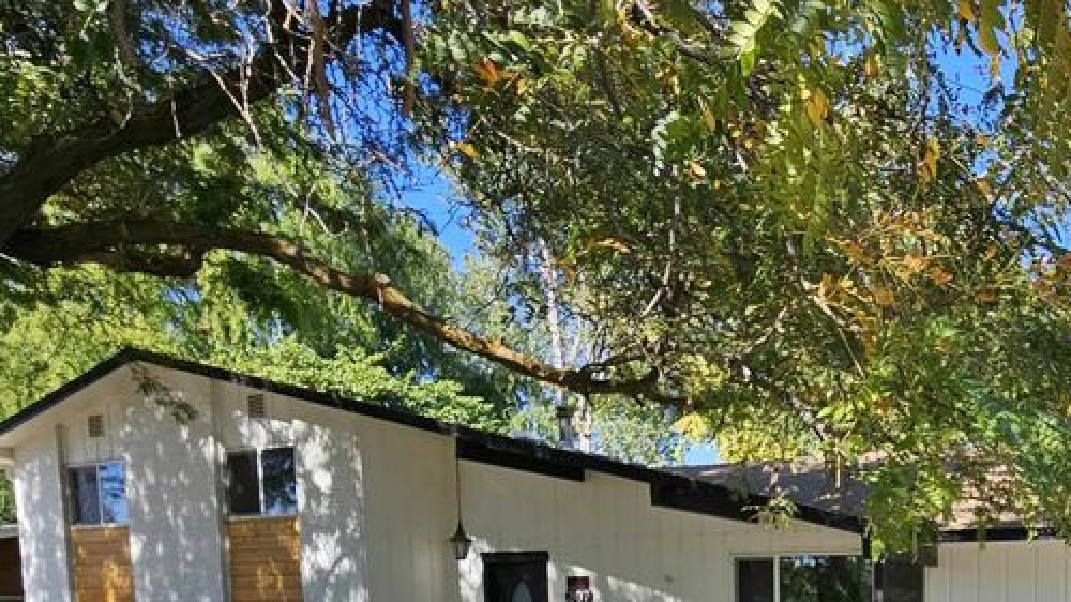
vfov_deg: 33.4
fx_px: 823
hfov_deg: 59.6
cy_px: 705
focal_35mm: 29
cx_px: 891
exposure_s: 1/1016
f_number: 2.2
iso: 50
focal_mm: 2.2
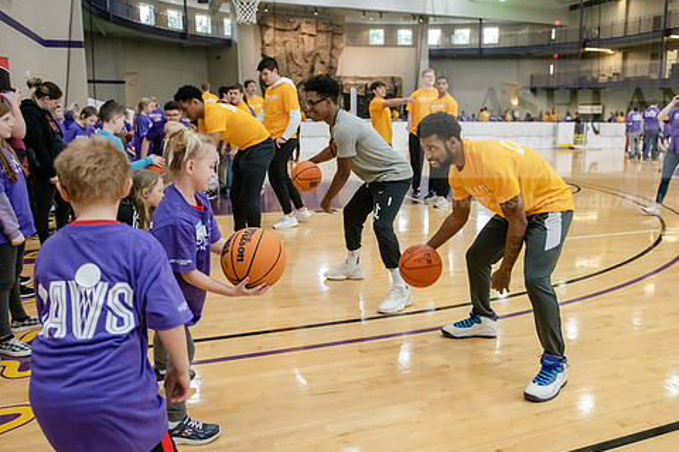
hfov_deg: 63.5
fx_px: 547
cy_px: 231
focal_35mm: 29
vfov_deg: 45.0
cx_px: 378
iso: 2500
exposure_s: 1/200
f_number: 3.5
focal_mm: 24
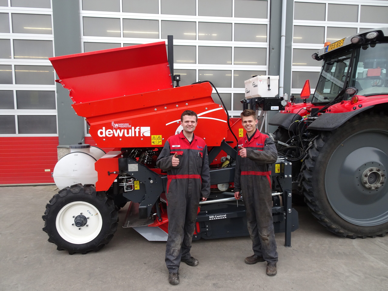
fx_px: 269
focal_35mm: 24
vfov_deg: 56.8
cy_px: 146
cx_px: 194
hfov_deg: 71.6
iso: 80
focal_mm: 4.1
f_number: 3.5
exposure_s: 1/160
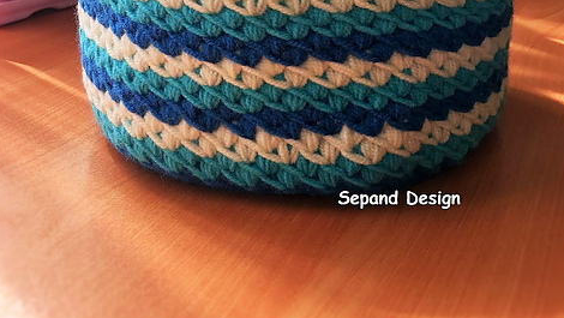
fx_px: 643
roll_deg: +0.4
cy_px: -59
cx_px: 284
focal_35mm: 43
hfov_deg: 47.3
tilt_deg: -8.9
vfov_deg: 25.1
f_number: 2.2
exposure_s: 1/169
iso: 25
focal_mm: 4.15
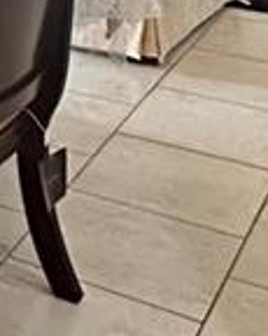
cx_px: -412
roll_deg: +1.6
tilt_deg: -6.0
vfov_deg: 14.9
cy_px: -254
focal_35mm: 114
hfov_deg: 11.0
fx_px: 1131
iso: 640
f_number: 2.2
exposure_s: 1/60
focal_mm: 2.22
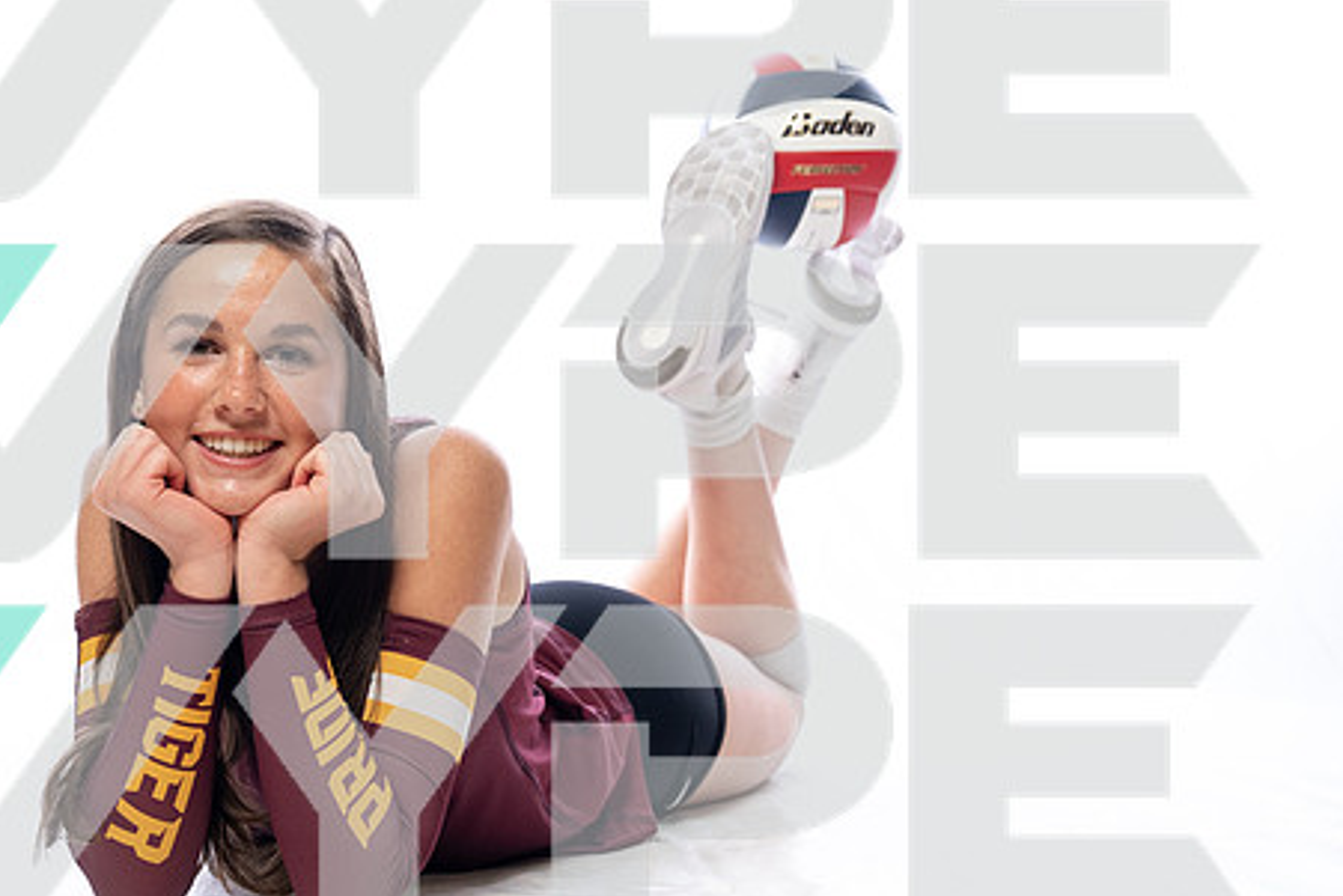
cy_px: 403
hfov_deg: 28.0
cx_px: 503
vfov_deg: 18.9
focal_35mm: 72
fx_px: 2687
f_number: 5.6
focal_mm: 56
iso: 640
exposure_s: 1/250
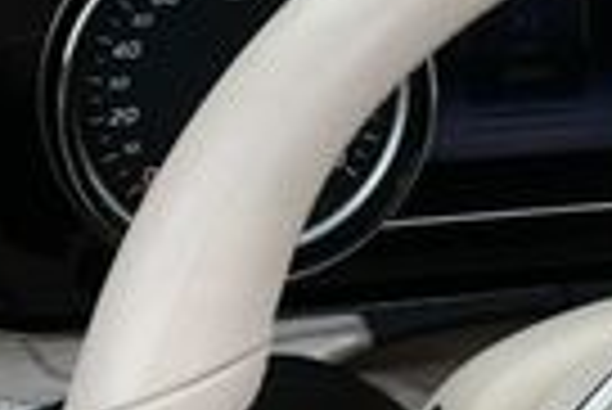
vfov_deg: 8.0
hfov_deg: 11.6
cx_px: 891
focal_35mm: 170
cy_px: 460
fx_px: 2893
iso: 180
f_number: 8
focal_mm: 18
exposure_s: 1/250
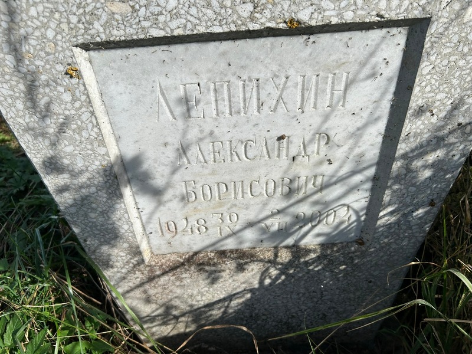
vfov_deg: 53.1
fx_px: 355
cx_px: 236
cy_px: 177
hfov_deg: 67.3
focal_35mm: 26
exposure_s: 1/5882
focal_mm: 5.7
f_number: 1.5
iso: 50
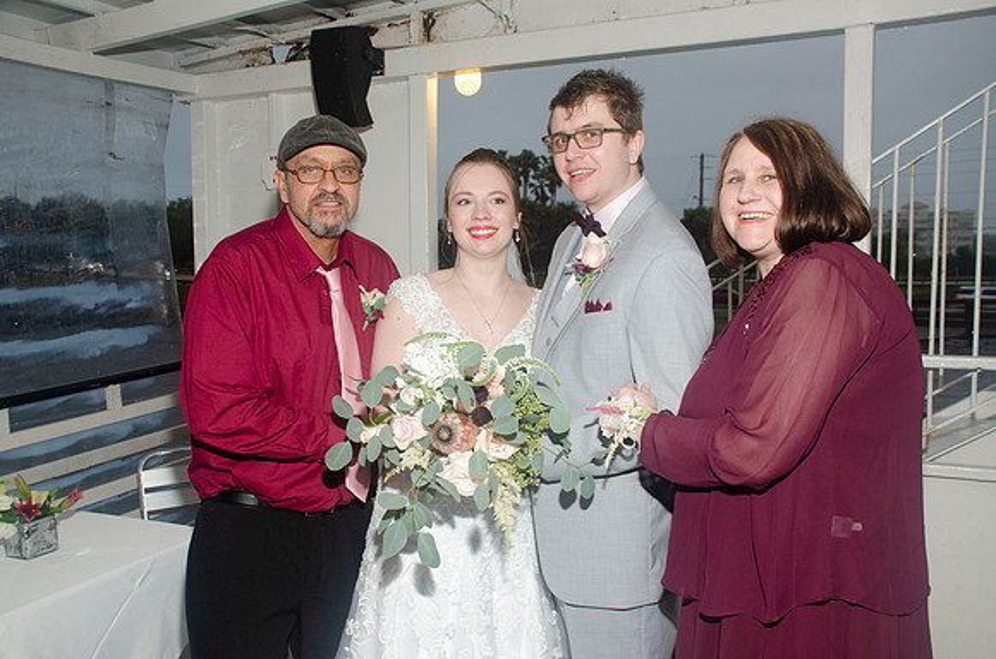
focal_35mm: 33
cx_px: 498
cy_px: 330
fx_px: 911
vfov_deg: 39.8
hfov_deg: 57.3
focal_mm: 22
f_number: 5.6
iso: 400
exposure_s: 1/60
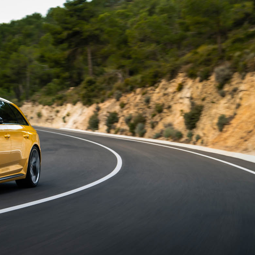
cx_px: -18
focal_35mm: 75
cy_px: 136
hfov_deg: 21.9
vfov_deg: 23.1
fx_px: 625
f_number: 4
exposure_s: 1/15
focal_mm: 49.8
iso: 200
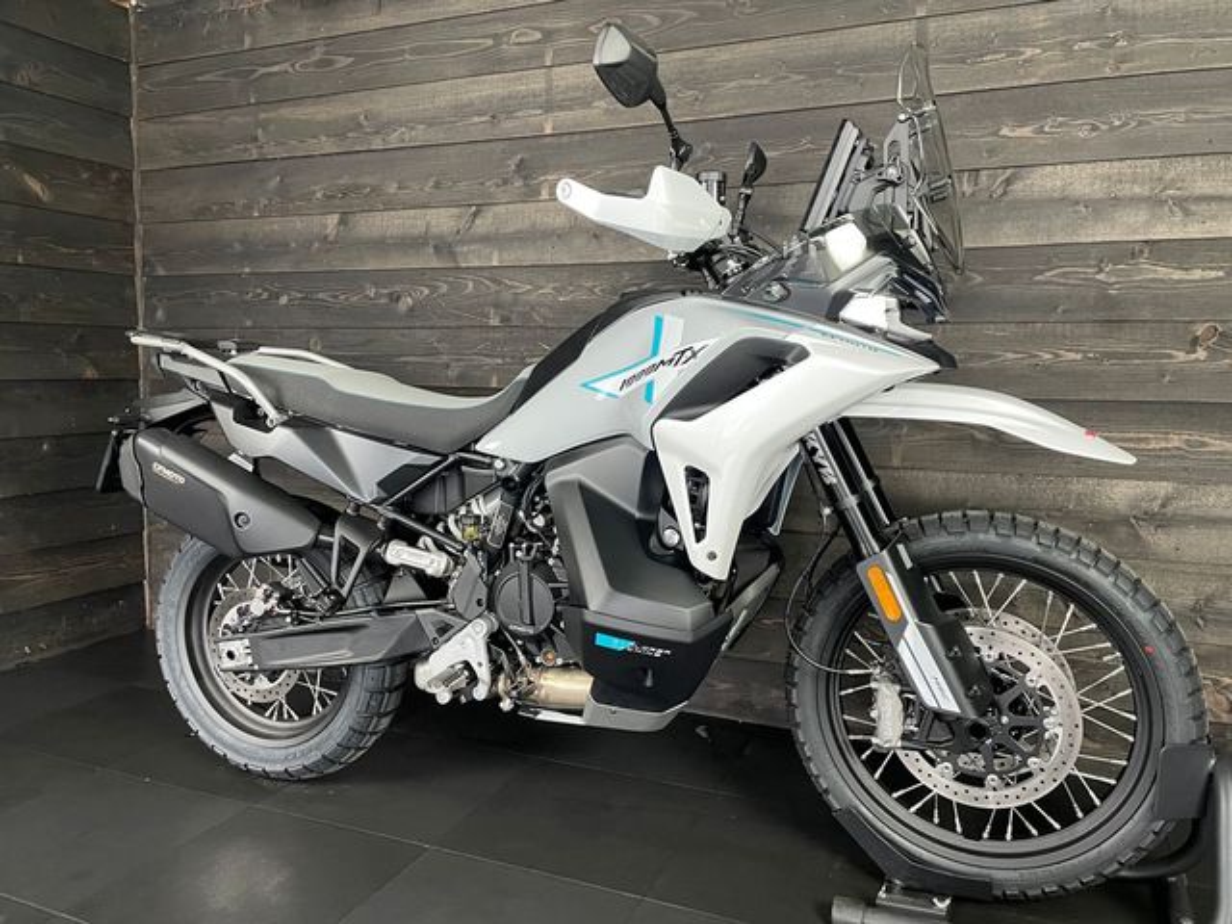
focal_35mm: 26
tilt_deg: -5.8
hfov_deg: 67.3
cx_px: 616
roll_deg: -0.7
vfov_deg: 53.1
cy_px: 462
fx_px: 925
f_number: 1.6
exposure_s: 1/50
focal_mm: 4.2
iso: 200
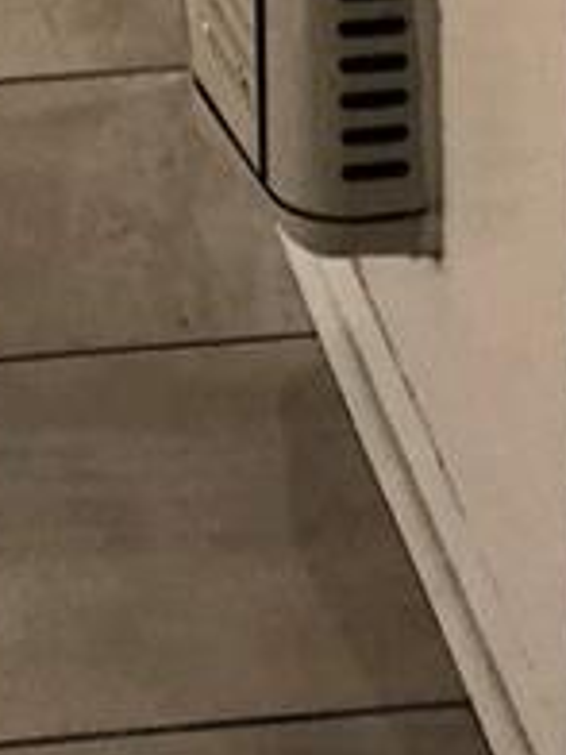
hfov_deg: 8.6
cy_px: -1210
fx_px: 3728
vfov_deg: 9.8
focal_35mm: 171
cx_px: -50
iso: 40
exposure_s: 1/30
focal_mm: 3.99
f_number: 1.8
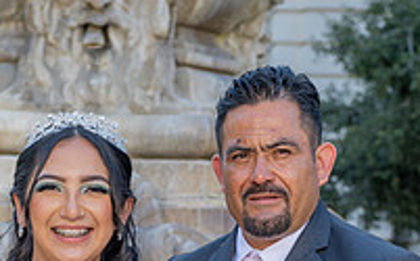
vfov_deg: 9.7
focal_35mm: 128
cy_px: 451
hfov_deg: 16.3
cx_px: 157
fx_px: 1463
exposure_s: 1/200
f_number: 5
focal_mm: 56
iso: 200
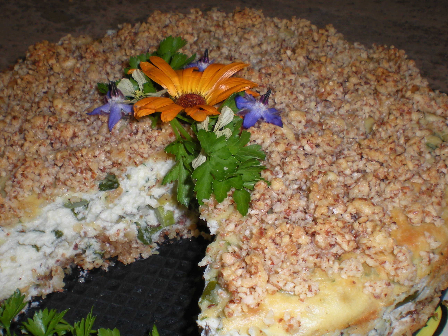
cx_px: 191
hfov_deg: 39.6
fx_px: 621
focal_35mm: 48
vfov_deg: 30.2
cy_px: 191
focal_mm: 6.3
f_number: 4.6
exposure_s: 1/60
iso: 64
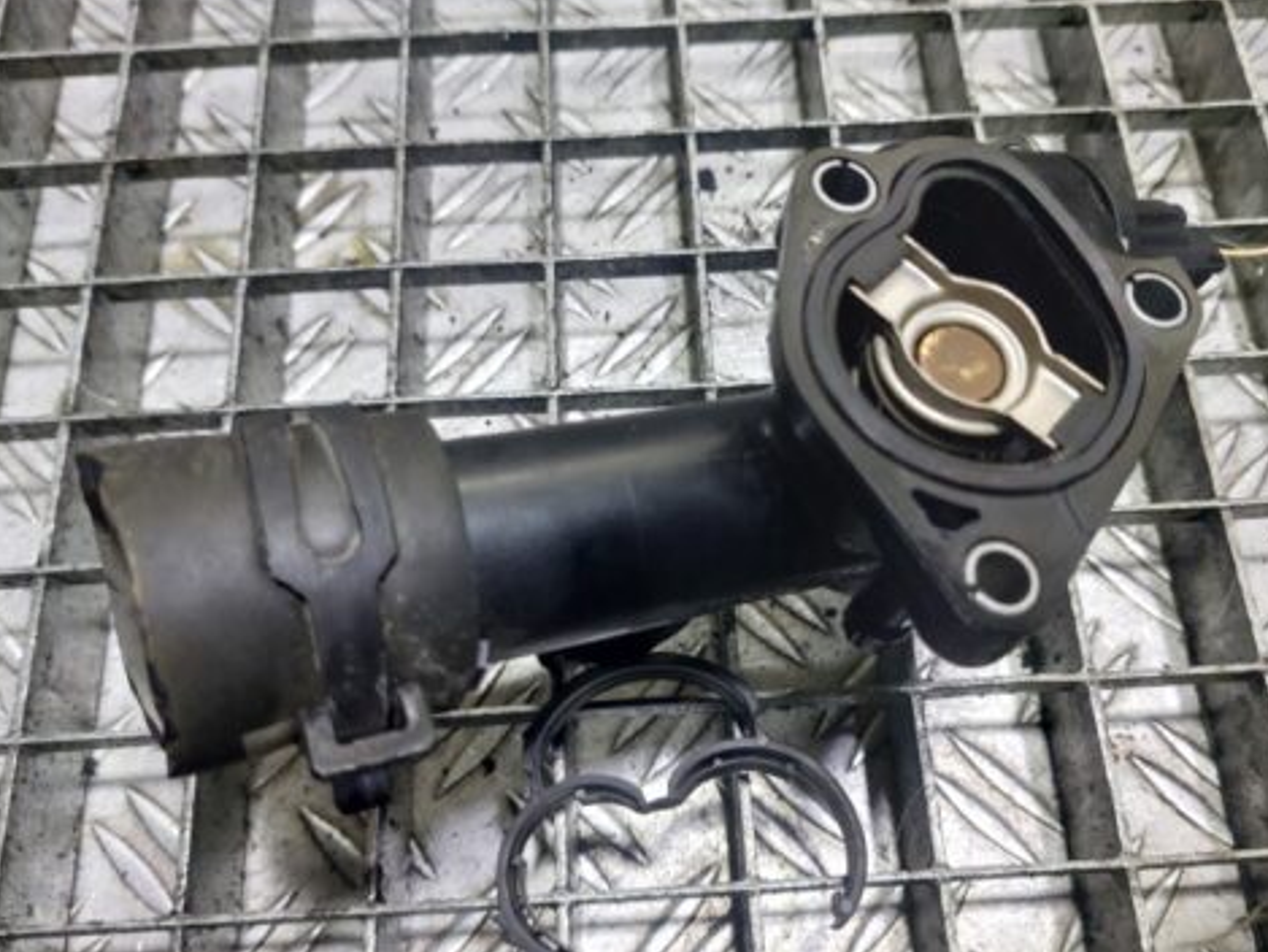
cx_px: 668
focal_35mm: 32
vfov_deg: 44.2
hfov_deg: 56.8
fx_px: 1172
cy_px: 487
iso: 160
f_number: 1.8
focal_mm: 5.23
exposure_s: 1/50
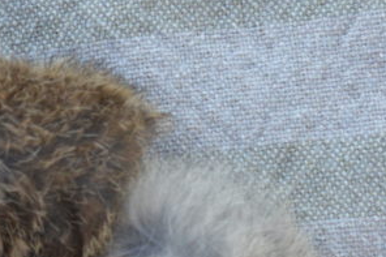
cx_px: -528
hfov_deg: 5.5
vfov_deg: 3.8
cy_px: 295
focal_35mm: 365
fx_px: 3911
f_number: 5.6
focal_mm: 50
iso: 400
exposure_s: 1/125
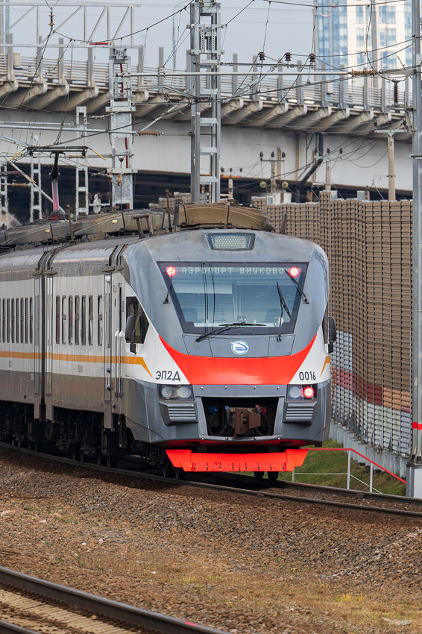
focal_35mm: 513
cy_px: 317
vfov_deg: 4.0
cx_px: 33
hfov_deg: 2.7
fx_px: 9023
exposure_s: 1/500
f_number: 6.3
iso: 500
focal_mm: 340.5
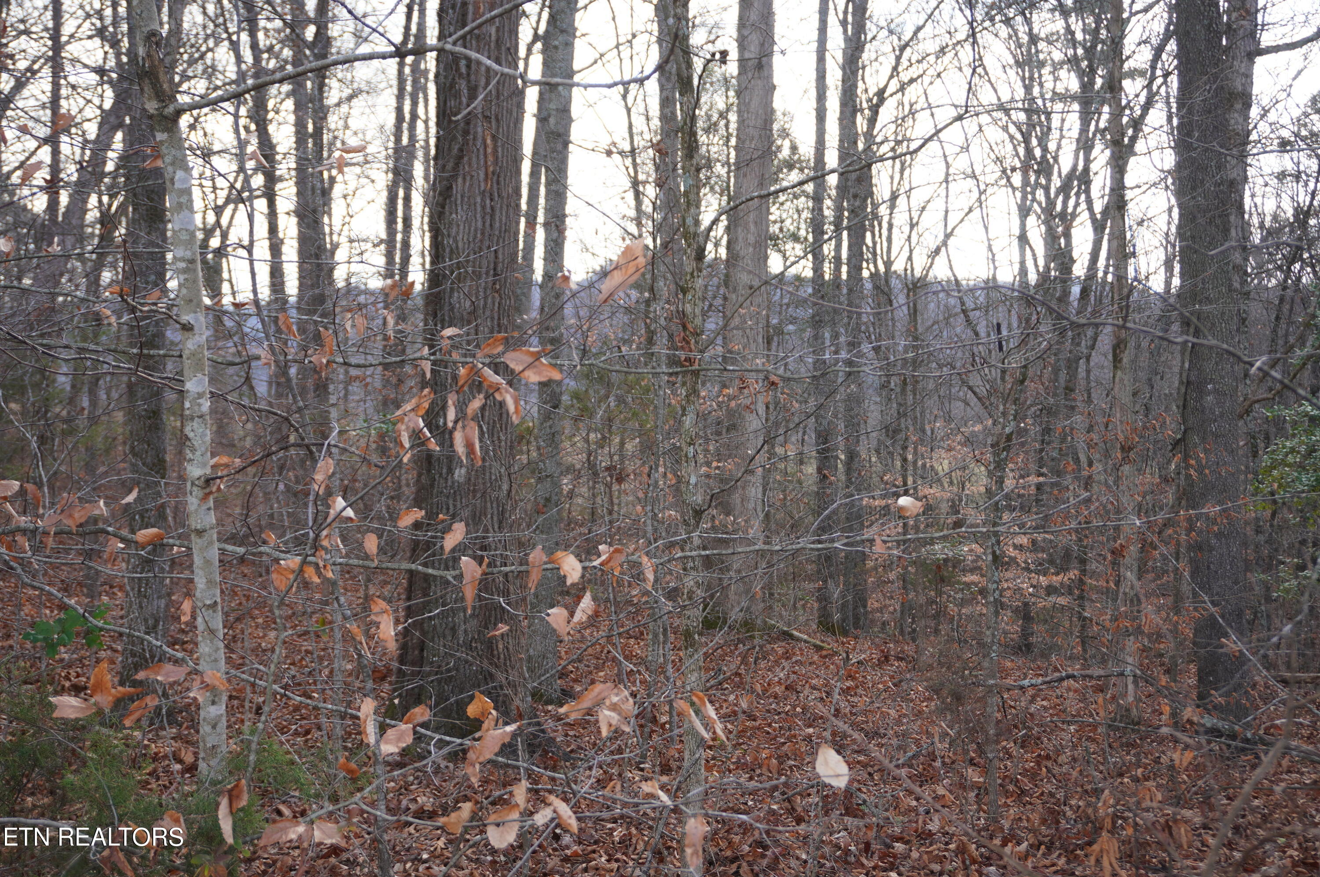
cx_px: 660
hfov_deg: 41.1
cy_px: 438
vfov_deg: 28.0
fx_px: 1758
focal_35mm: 48
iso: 100
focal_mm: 32
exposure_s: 1/60
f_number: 5
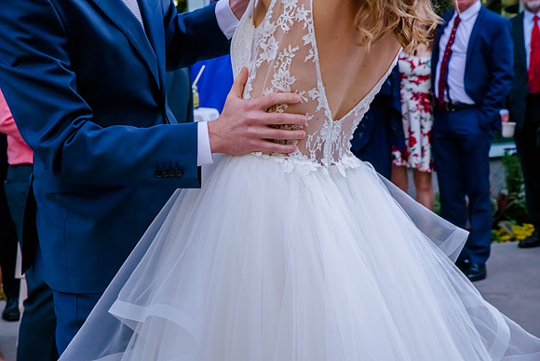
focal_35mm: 86
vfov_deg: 15.9
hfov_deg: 23.6
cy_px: 180
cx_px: 270
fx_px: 1290
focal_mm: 86
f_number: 11
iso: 3200
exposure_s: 1/320
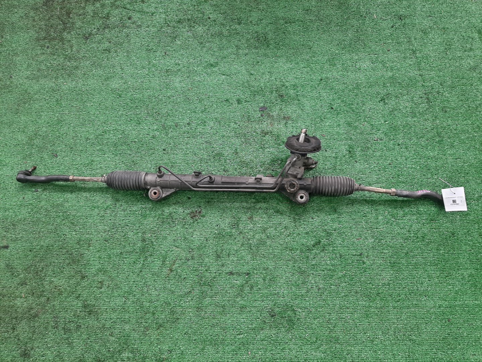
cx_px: 241
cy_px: 181
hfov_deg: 67.3
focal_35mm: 26
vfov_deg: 53.1
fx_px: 362
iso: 72
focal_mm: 3.93
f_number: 1.7
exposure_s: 1/50
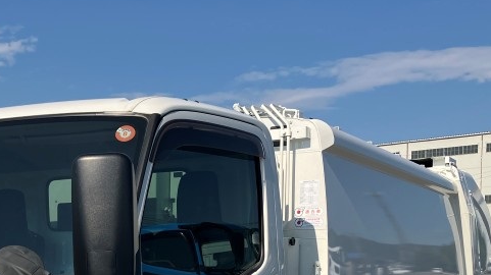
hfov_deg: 31.9
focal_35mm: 65
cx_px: 136
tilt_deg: -5.8
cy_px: 343
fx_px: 846
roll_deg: +0.8
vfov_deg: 17.5
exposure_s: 1/3040
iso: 32
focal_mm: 3.99
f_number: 1.8
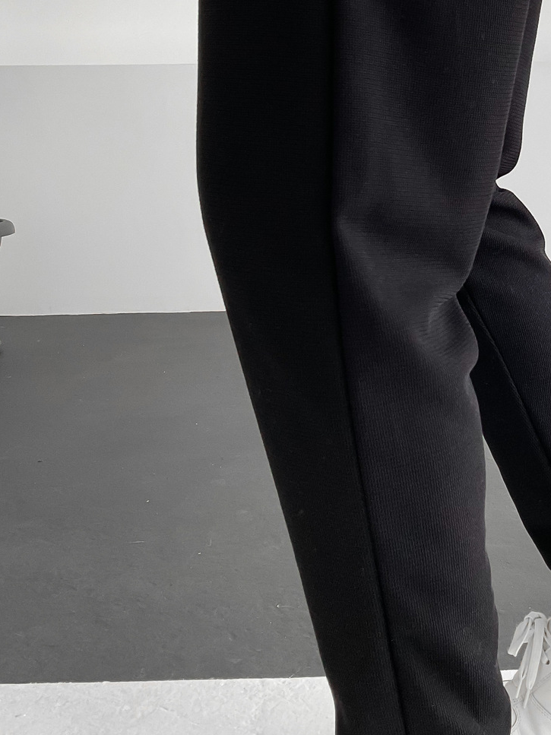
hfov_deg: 29.5
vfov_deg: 38.7
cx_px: 449
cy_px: 189
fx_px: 1019
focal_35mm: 48
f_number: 1.8
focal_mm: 3
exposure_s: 1/90
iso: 64
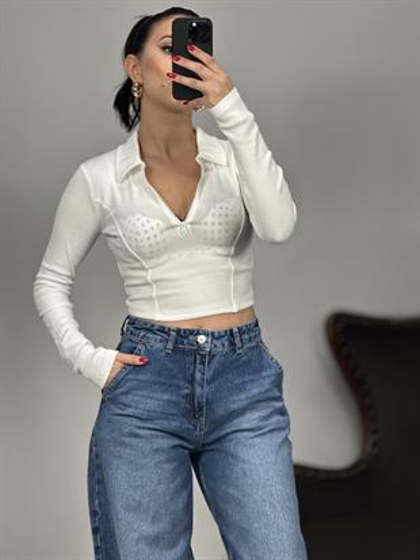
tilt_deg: -25.0
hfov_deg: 19.1
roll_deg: +2.2
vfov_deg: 25.3
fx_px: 1245
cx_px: 210
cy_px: 280
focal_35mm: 77
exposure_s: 1/100
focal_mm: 9
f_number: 2.8
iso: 200
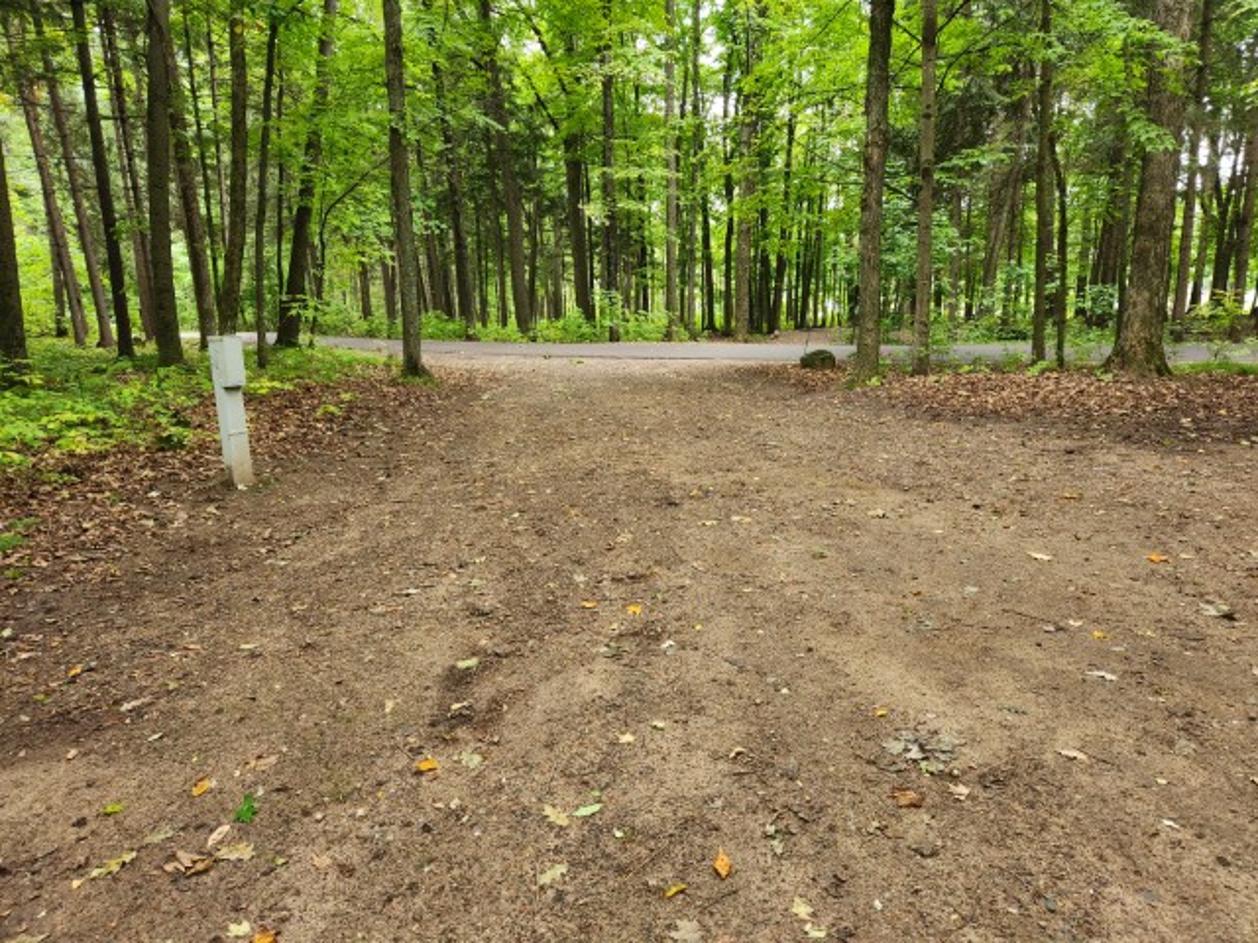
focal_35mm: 23
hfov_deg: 73.9
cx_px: 629
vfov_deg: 58.9
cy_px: 472
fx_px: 836
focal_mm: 5.4
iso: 160
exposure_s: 1/120
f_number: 1.8
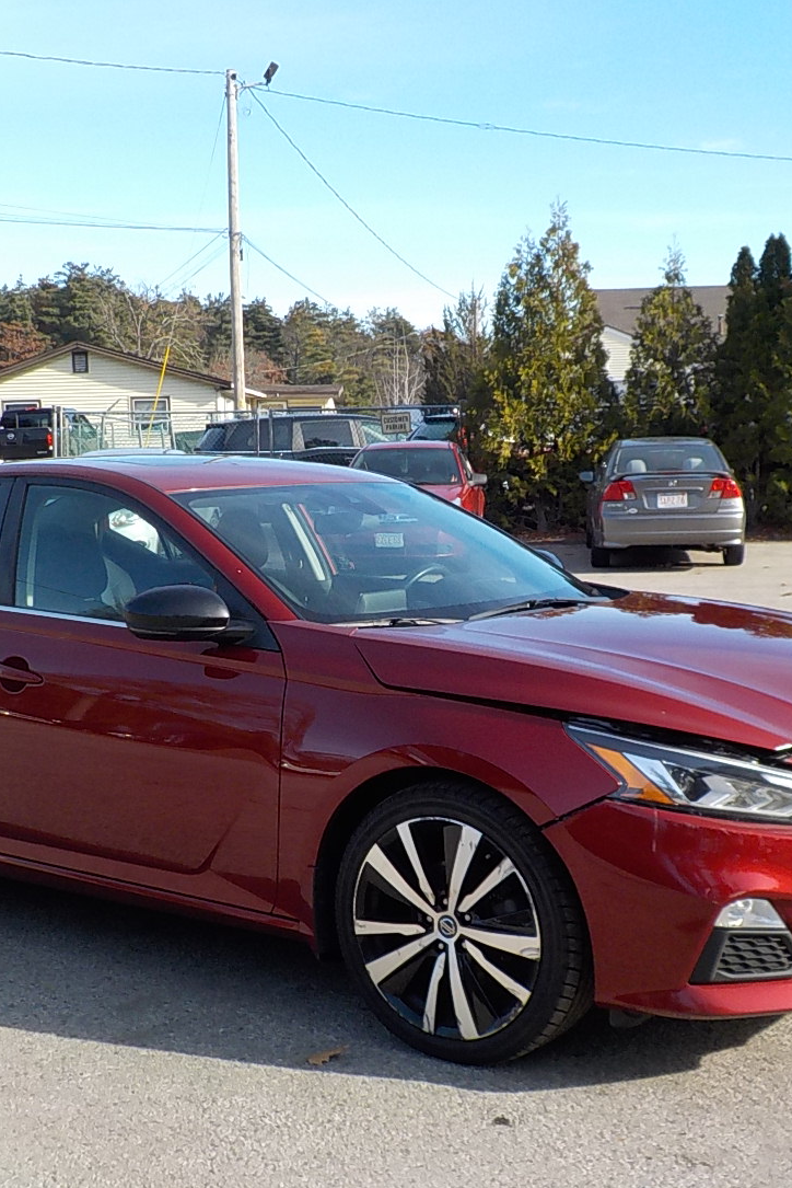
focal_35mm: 46
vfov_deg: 42.7
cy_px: 638
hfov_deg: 29.2
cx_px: 358
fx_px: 1517
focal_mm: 4.1
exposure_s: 1/500
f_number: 3.3
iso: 125
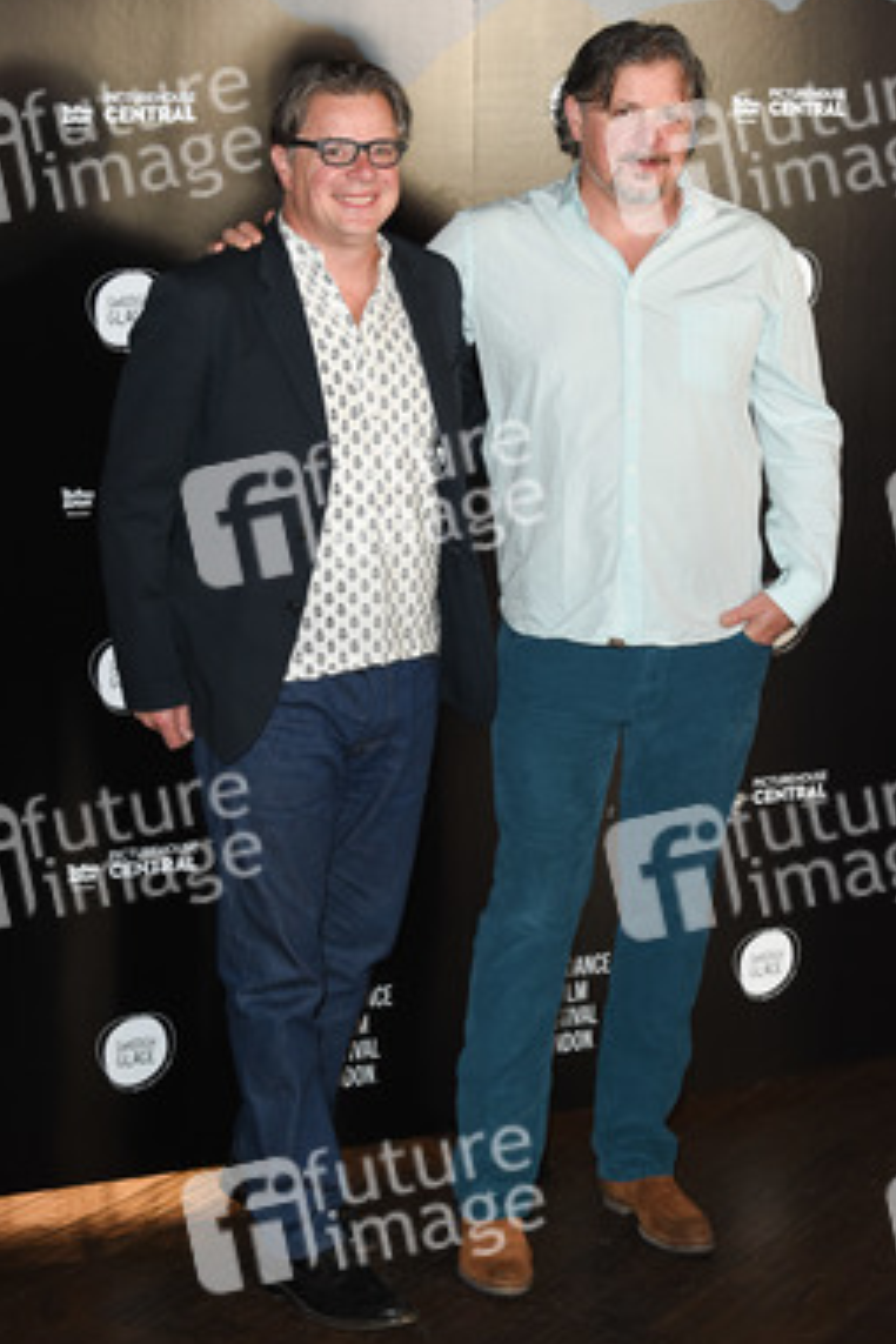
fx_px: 3136
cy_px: 681
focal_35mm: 84
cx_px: 467
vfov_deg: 24.2
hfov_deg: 16.3
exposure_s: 1/250
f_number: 4
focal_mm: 80
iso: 1600
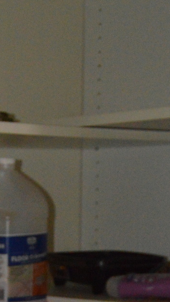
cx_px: 33
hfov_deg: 9.1
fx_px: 1066
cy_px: 419
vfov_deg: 15.2
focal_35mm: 133
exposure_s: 1/60
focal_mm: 23
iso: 2200
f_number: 3.8
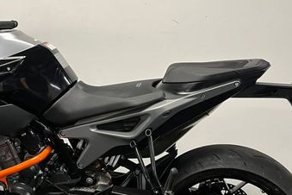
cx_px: 82
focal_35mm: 51
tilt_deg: -8.6
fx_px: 414
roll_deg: -1.5
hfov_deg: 38.1
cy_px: 117
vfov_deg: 26.4
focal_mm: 5.1
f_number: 1.6
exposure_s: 1/50
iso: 100
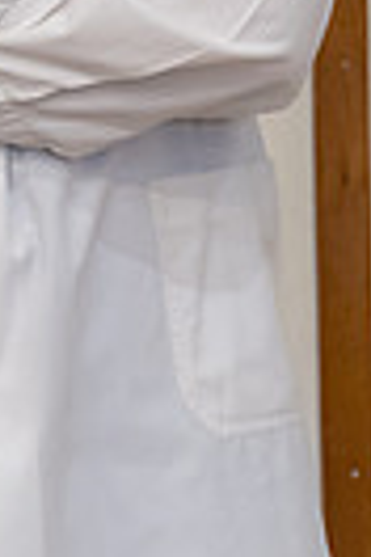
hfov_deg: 3.9
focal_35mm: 352
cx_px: -38
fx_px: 5441
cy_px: -262
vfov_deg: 5.8
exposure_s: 1/80
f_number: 4
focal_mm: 103
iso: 5000
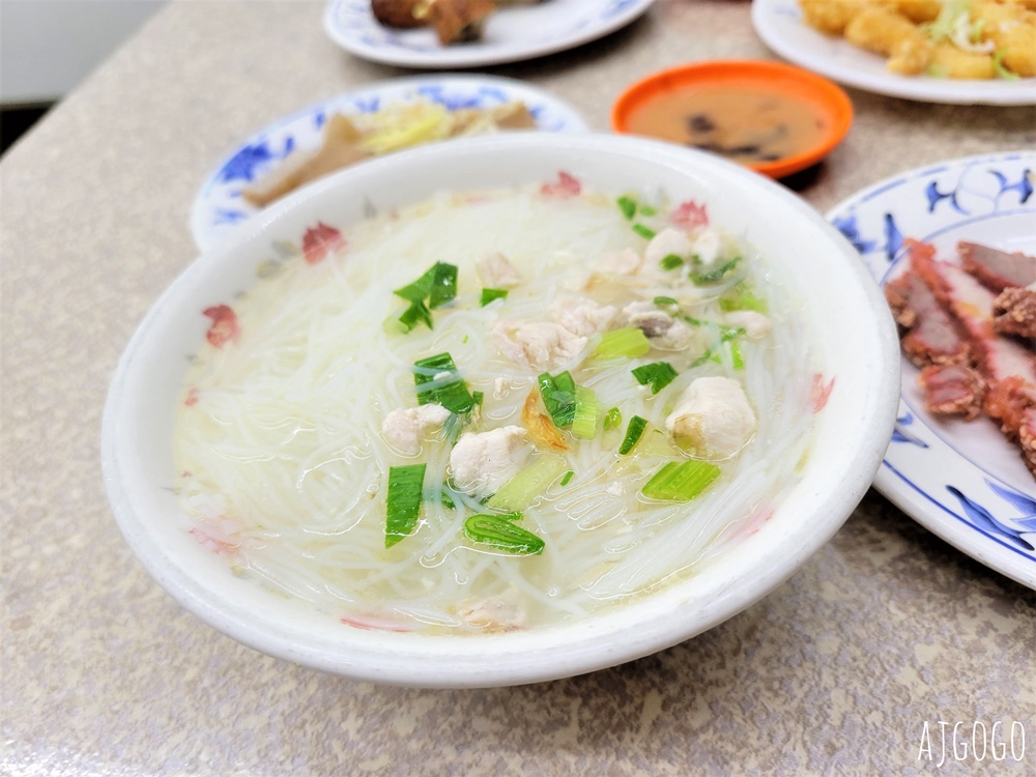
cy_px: 388
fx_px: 778
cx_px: 518
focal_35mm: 26
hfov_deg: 67.3
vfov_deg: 53.1
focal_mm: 5.4
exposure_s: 1/120
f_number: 1.8
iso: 160
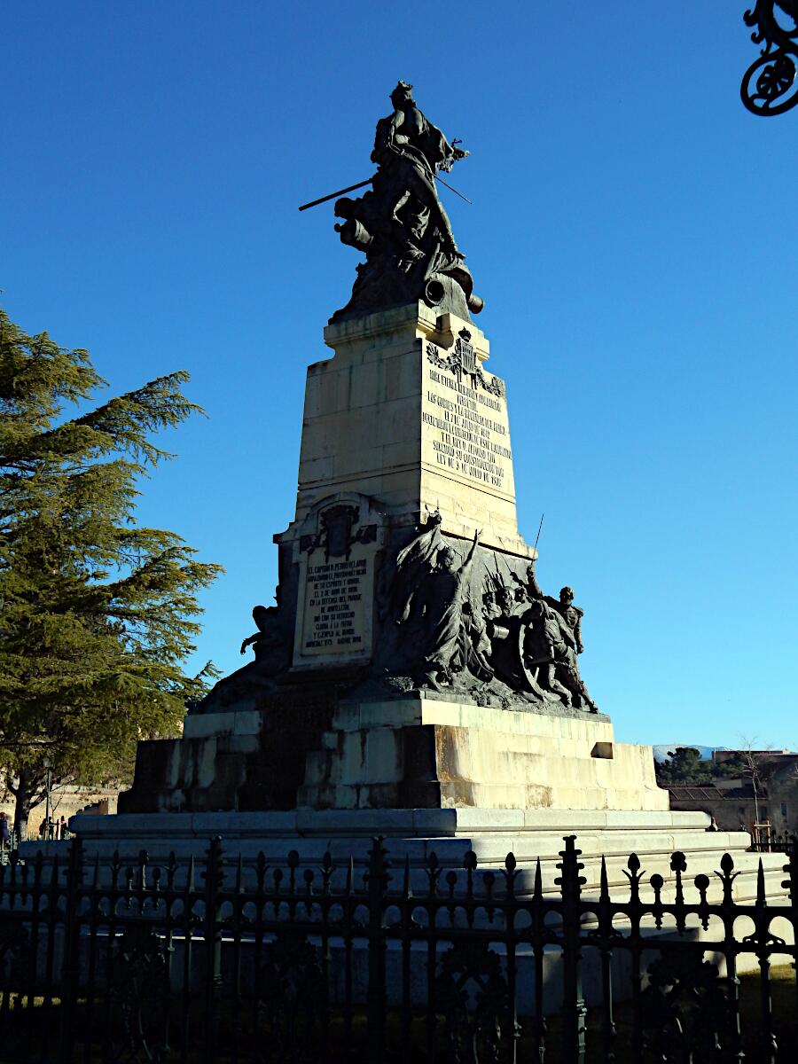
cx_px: 399
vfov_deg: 43.9
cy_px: 532
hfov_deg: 33.6
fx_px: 1322
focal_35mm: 43
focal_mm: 7.7
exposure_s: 1/1500
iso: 125
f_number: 3.6
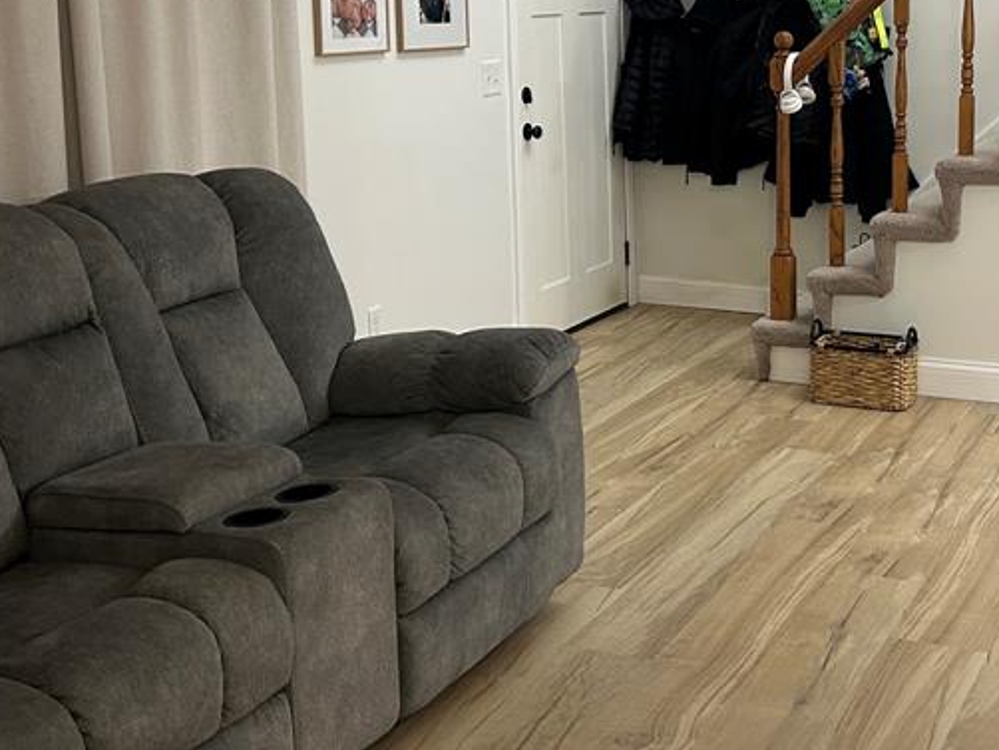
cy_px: 209
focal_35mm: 53
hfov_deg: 35.7
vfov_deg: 27.3
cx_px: 679
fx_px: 1530
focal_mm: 5.7
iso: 200
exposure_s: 1/60
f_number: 1.5
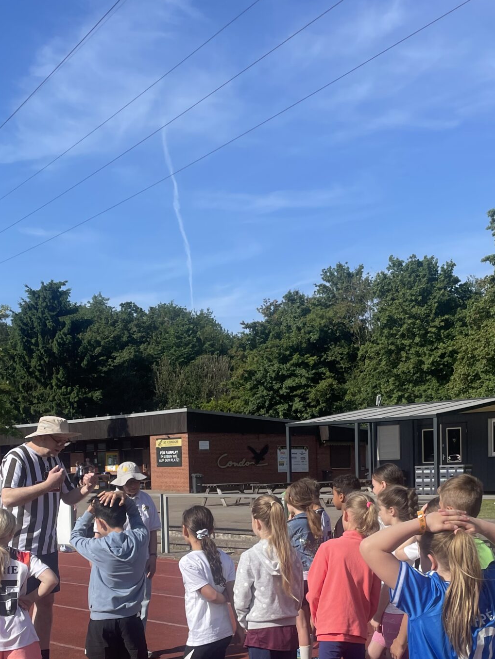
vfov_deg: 37.5
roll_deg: +1.0
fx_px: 934
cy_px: 525
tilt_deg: -3.5
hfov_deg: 29.6
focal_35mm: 49
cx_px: 293
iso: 32
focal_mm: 4.2
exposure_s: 1/2882
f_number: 1.6
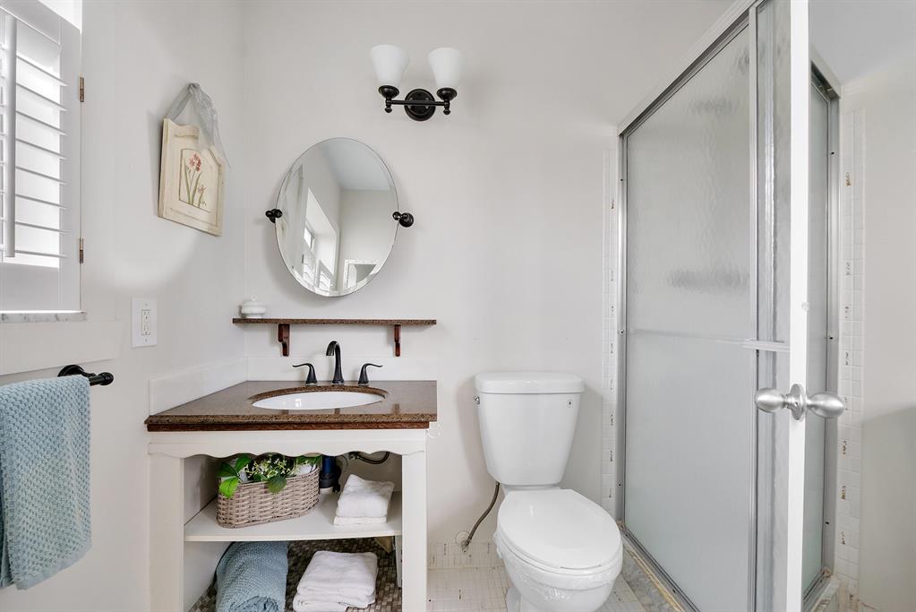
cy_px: 306
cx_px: 458
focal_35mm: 15
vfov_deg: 77.4
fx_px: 382
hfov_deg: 100.4
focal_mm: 10
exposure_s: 1/30
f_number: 7.1
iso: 800
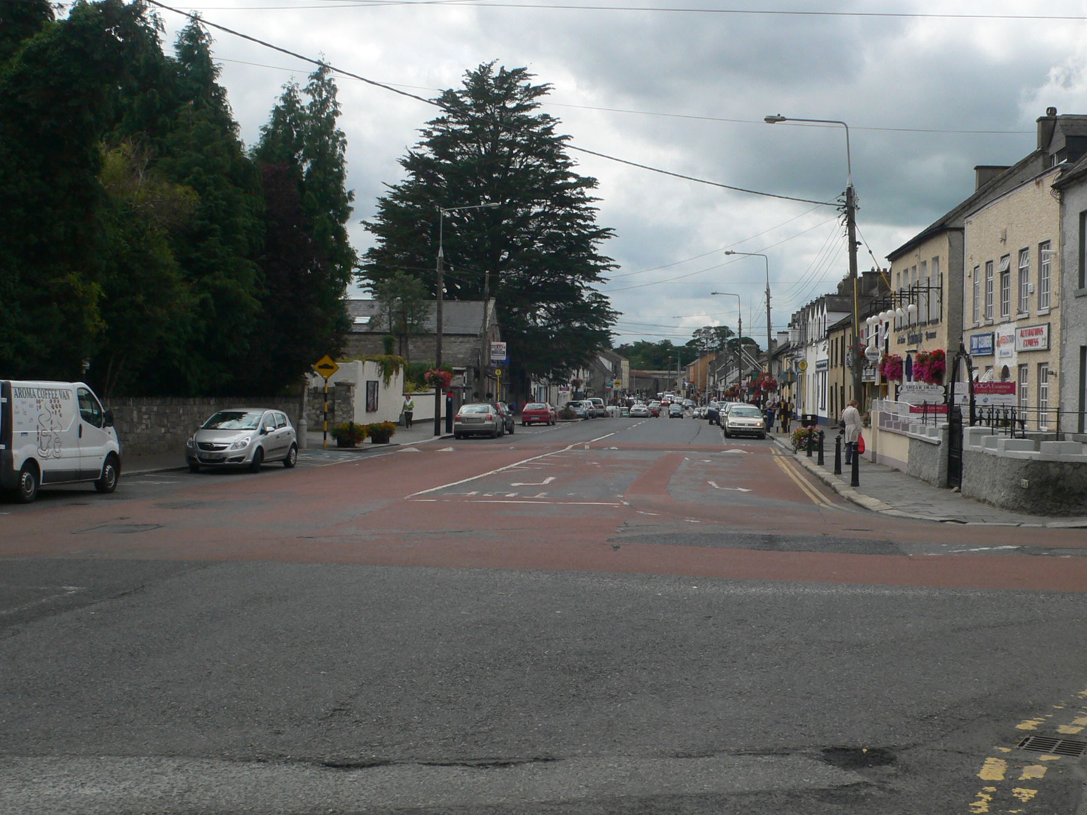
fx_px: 1507
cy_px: 412
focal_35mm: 48
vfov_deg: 30.3
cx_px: 565
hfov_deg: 39.7
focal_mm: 6.7
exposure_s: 1/400
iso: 80
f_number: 4.5
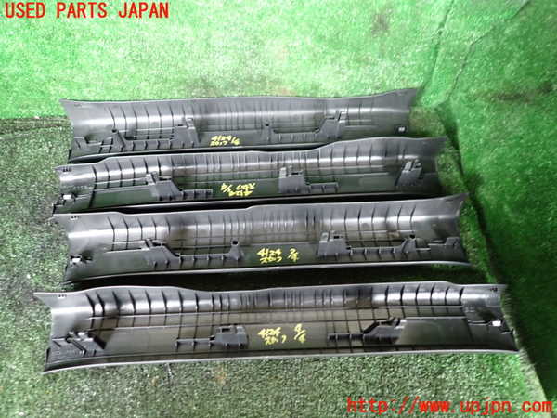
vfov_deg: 54.9
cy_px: 209
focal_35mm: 25
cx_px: 278
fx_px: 402
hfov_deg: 69.4
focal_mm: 4.5
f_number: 2
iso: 500
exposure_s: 1/30
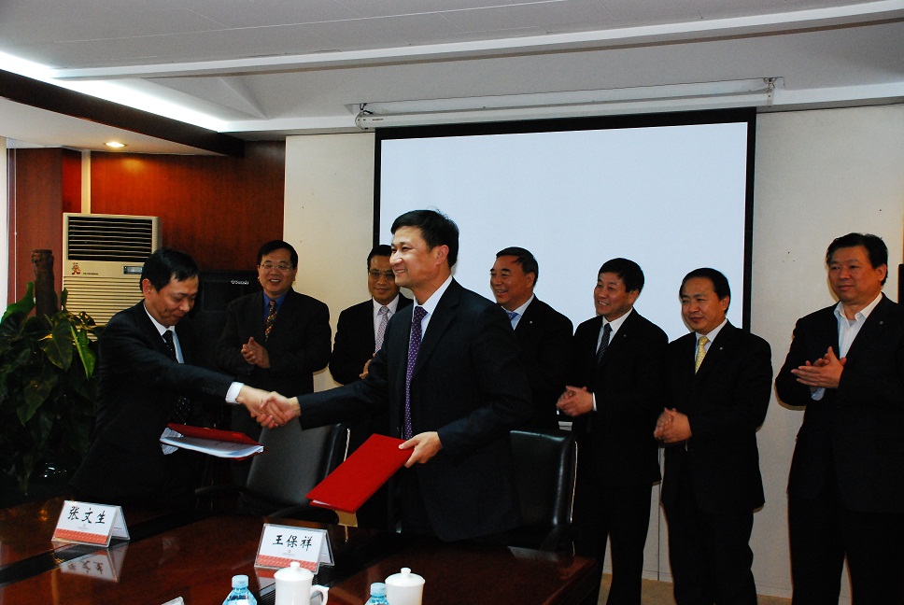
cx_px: 452
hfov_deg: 49.5
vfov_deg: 34.3
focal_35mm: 39
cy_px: 302
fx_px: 981
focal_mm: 26
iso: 1600
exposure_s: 1/60
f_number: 5.6
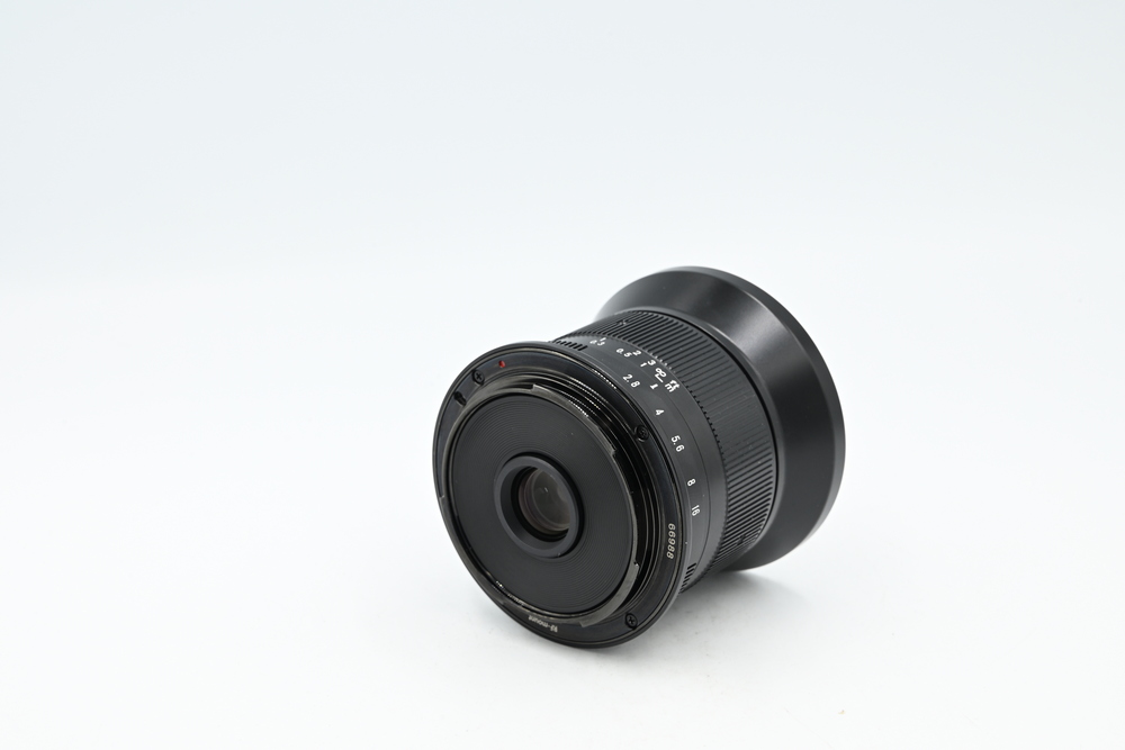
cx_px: 562
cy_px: 375
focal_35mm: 75
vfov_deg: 18.2
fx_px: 2344
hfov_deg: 27.0
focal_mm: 75
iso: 200
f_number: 14
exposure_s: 1/20
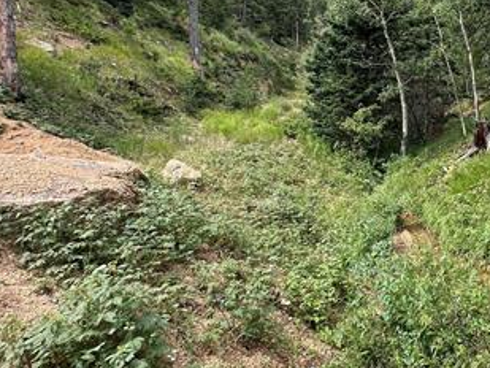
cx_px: 422
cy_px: 117
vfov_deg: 47.3
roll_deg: -0.3
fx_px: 411
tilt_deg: +0.3
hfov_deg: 55.2
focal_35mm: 29
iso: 40
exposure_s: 1/422
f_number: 2.2
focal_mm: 2.22
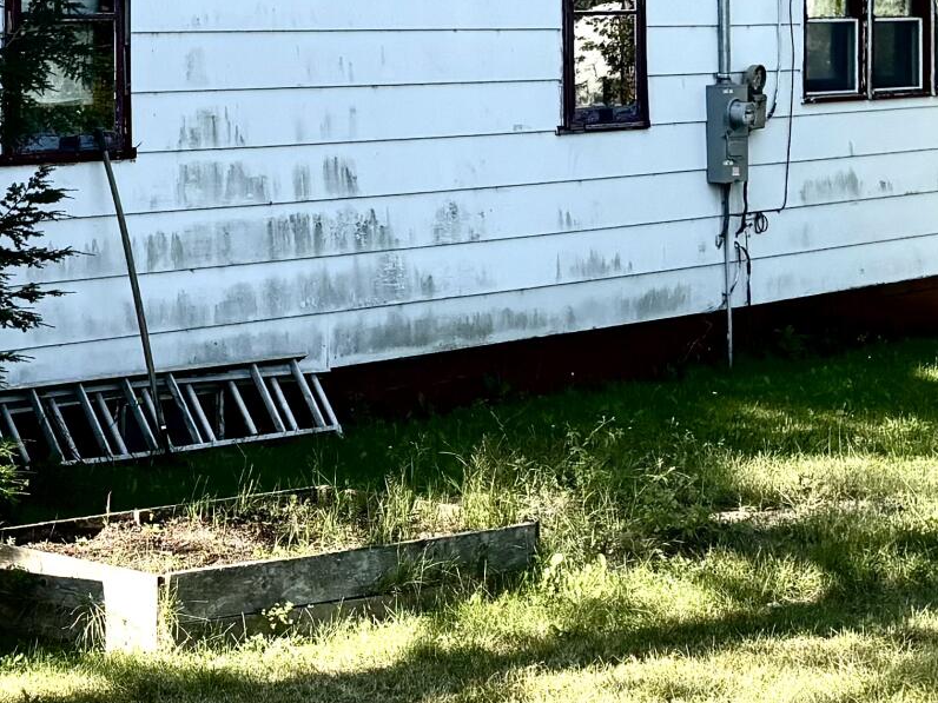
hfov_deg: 19.2
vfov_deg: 14.8
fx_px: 2656
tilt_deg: -1.4
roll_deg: +0.5
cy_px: 1
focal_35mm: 98
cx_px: -81
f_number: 1.6
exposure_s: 1/1590
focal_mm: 5.96
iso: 50
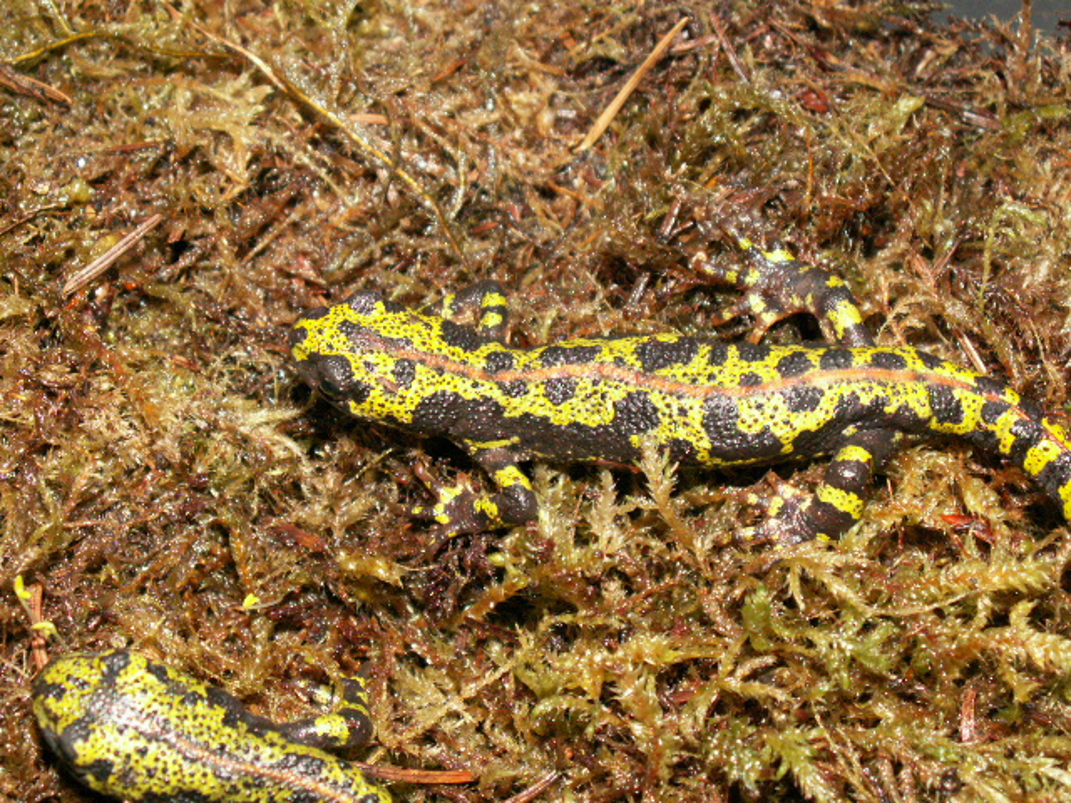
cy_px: 402
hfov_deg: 31.2
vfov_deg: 23.7
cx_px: 536
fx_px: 1918
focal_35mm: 62
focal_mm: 10.28
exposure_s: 1/40
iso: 160
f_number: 3.2
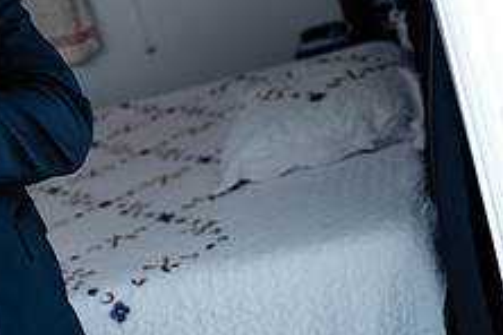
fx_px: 1020
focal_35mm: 73
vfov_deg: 18.1
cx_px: 113
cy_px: -17
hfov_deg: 27.3
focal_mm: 28
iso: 250
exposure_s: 1/320
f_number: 2.8
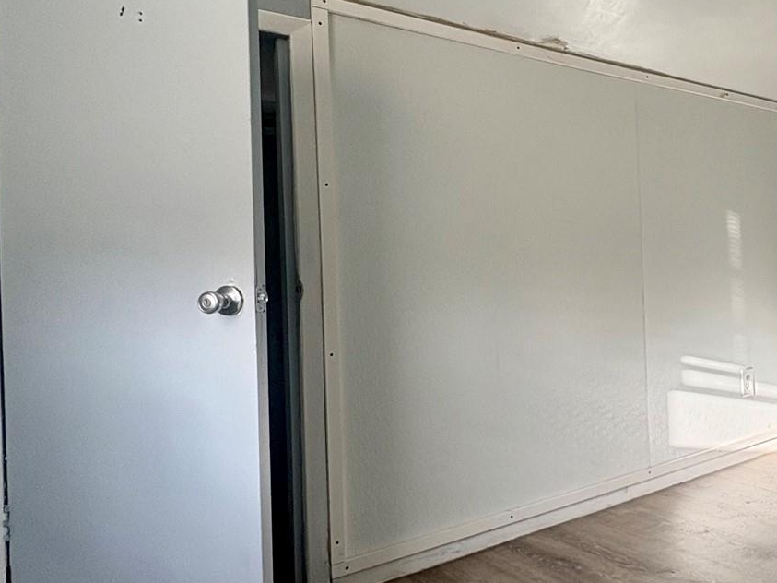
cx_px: 729
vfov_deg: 41.7
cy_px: 260
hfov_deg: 47.3
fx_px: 763
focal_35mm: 34
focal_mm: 2.22
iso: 64
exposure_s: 1/140
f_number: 2.2
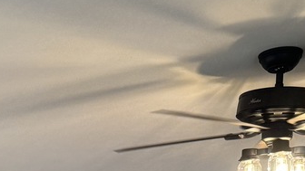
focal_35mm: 112
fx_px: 906
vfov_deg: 9.3
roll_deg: -0.1
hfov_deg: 18.6
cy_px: 455
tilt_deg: -12.4
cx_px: 3
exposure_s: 1/60
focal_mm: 6.76
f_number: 1.78
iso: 160
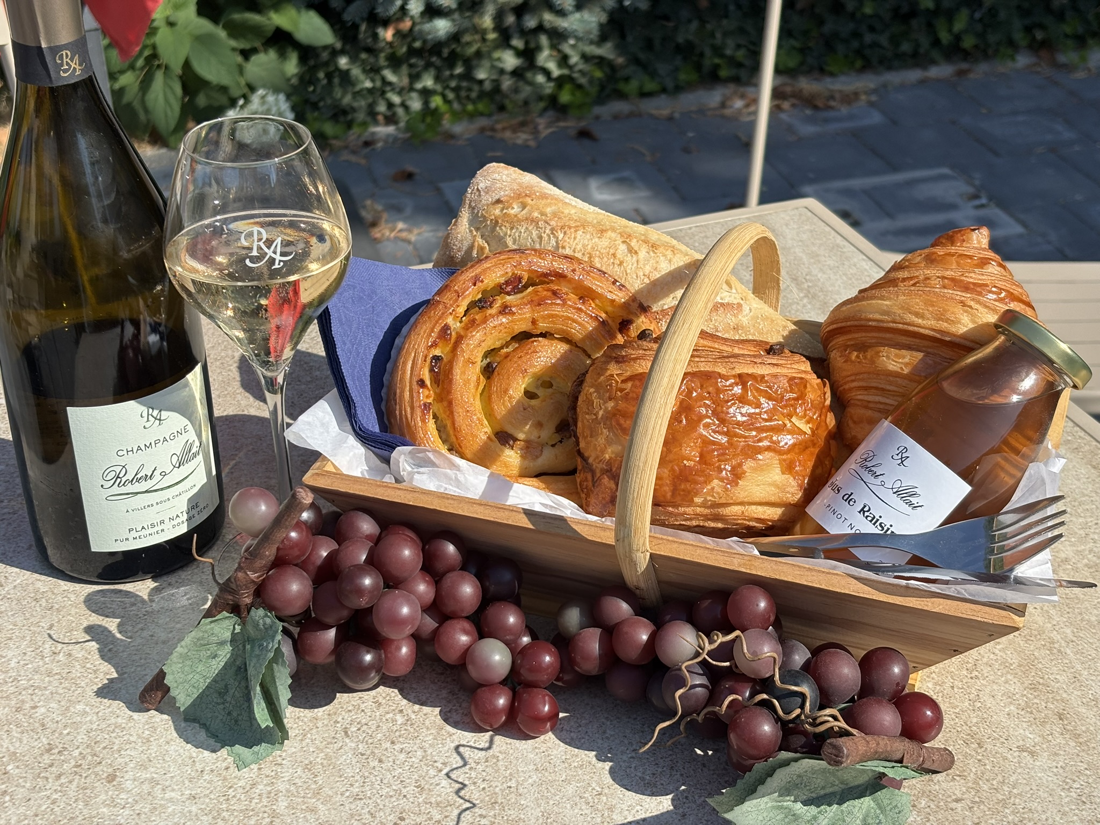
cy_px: 412
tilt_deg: -29.9
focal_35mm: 52
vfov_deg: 28.0
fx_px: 1652
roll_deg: +0.7
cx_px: 550
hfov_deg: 36.8
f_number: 1.6
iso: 40
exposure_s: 1/2513
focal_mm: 5.96
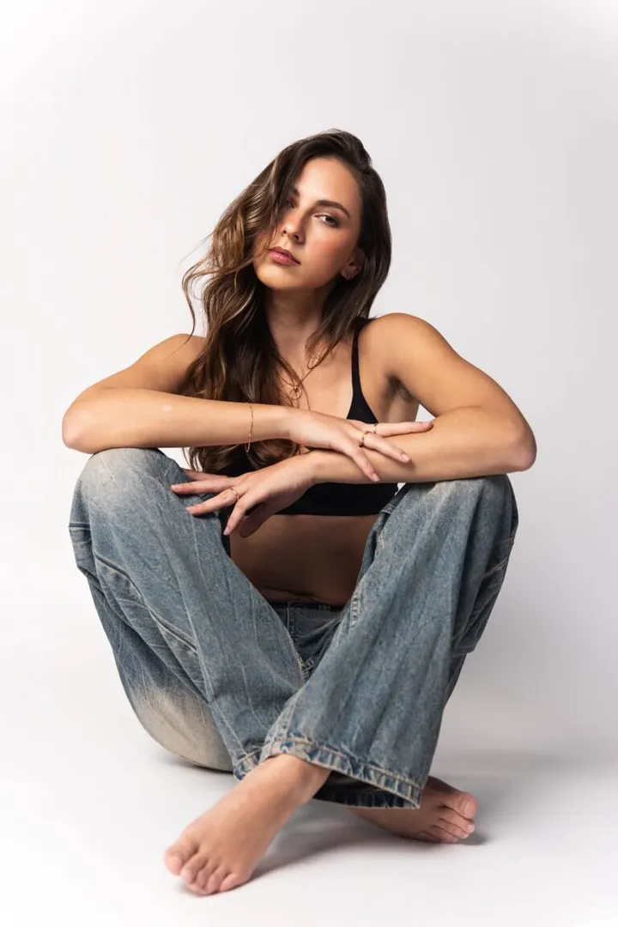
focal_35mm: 50
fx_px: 1287
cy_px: 464
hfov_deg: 27.0
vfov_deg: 39.6
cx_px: 309
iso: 125
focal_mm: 50
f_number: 2.8
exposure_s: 1/320
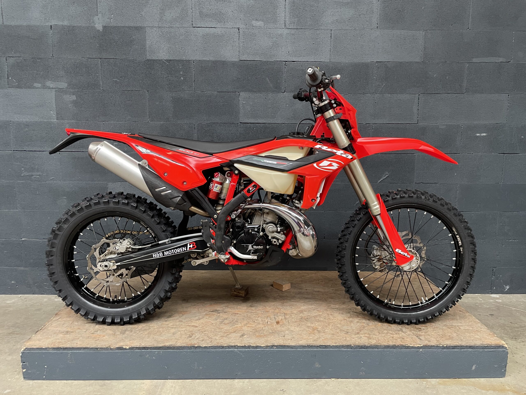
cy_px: 198
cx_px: 263
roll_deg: -0.9
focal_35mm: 26
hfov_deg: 67.3
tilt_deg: -9.2
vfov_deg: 53.1
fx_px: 395
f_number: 1.6
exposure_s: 1/50
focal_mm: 4.2
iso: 160
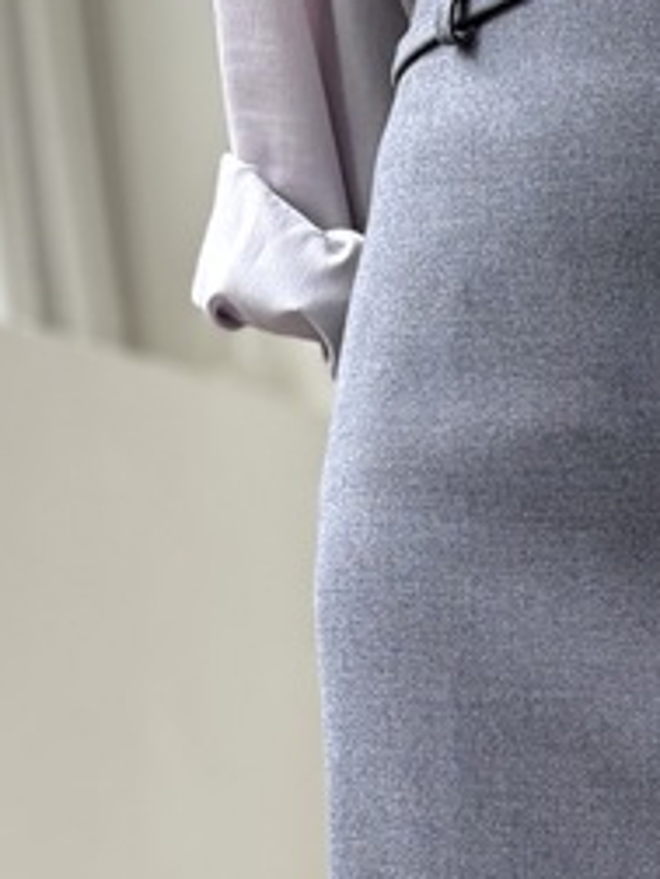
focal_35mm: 103
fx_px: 2618
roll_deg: +1.2
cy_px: 970
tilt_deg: -10.9
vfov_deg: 18.4
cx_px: 877
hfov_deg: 13.8
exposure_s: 1/122
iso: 80
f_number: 1.6
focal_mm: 5.96
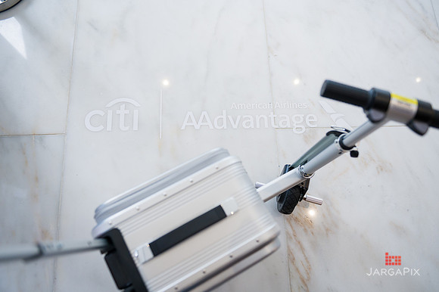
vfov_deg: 47.9
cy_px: 146
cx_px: 220
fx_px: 329
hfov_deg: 67.4
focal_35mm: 27
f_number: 4
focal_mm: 27
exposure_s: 1/800
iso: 800
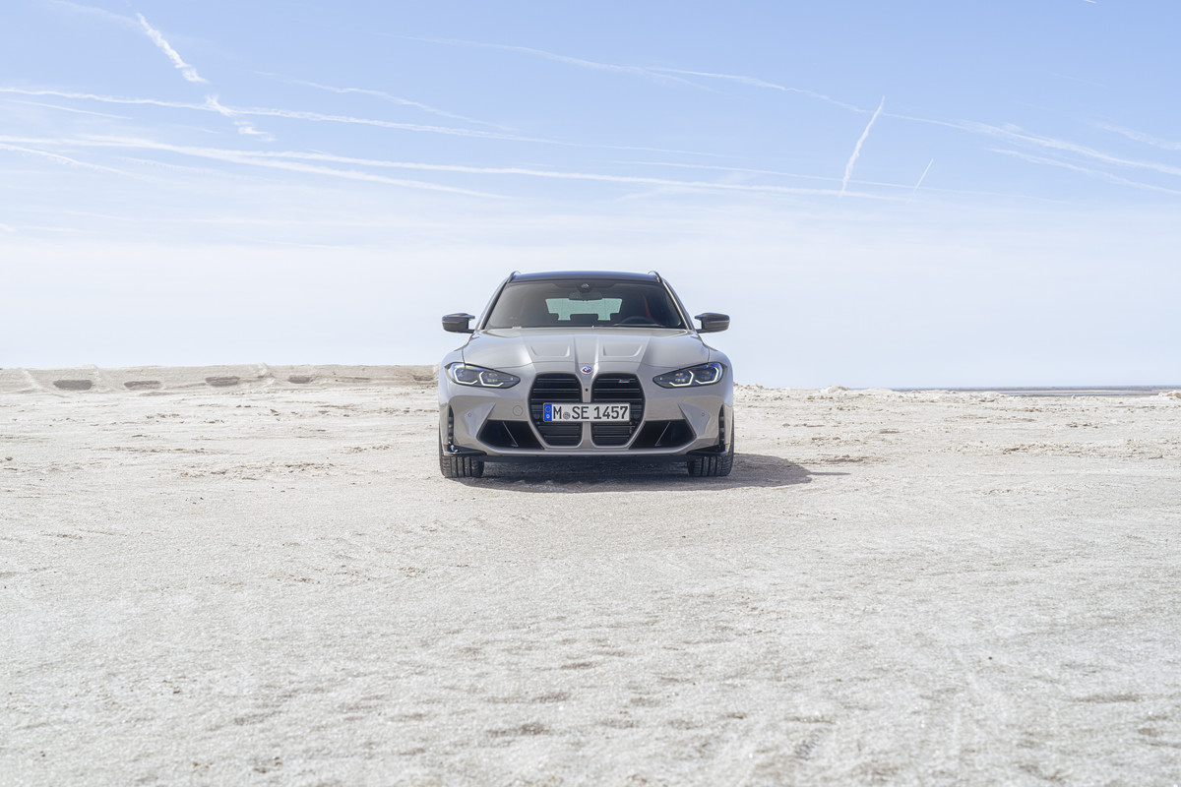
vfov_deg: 27.0
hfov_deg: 39.6
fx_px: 1640
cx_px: 590
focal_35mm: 50
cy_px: 394
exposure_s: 1/160
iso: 100
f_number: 5
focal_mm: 50
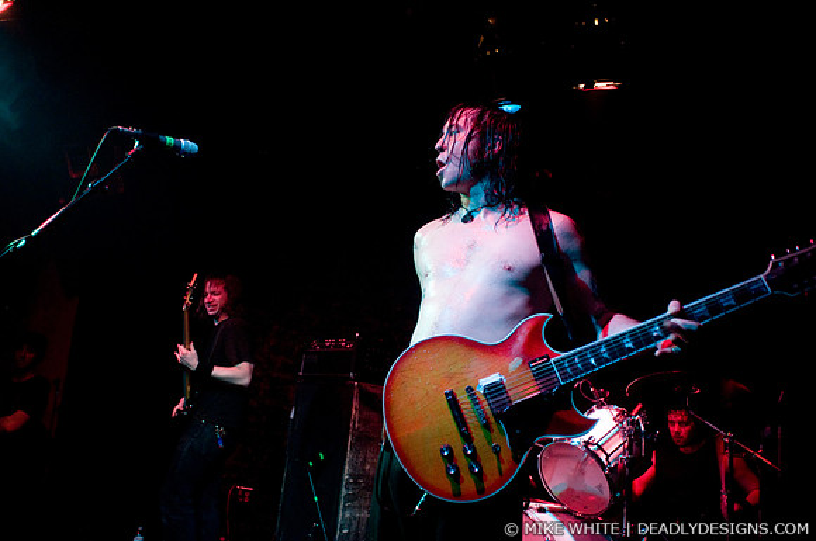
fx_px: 679
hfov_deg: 62.0
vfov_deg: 43.5
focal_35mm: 30
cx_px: 408
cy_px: 270
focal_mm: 20
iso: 1250
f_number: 2.8
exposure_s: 1/80
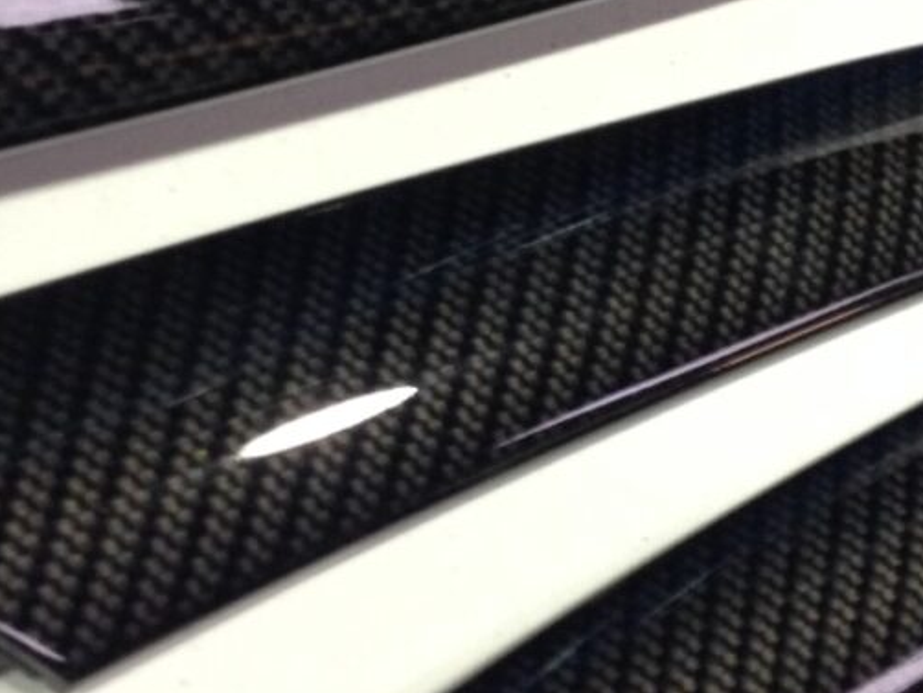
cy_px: 267
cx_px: 574
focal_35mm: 92
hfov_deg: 21.3
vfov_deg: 16.1
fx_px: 2454
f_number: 2.4
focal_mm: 4.12
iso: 160
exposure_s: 1/20
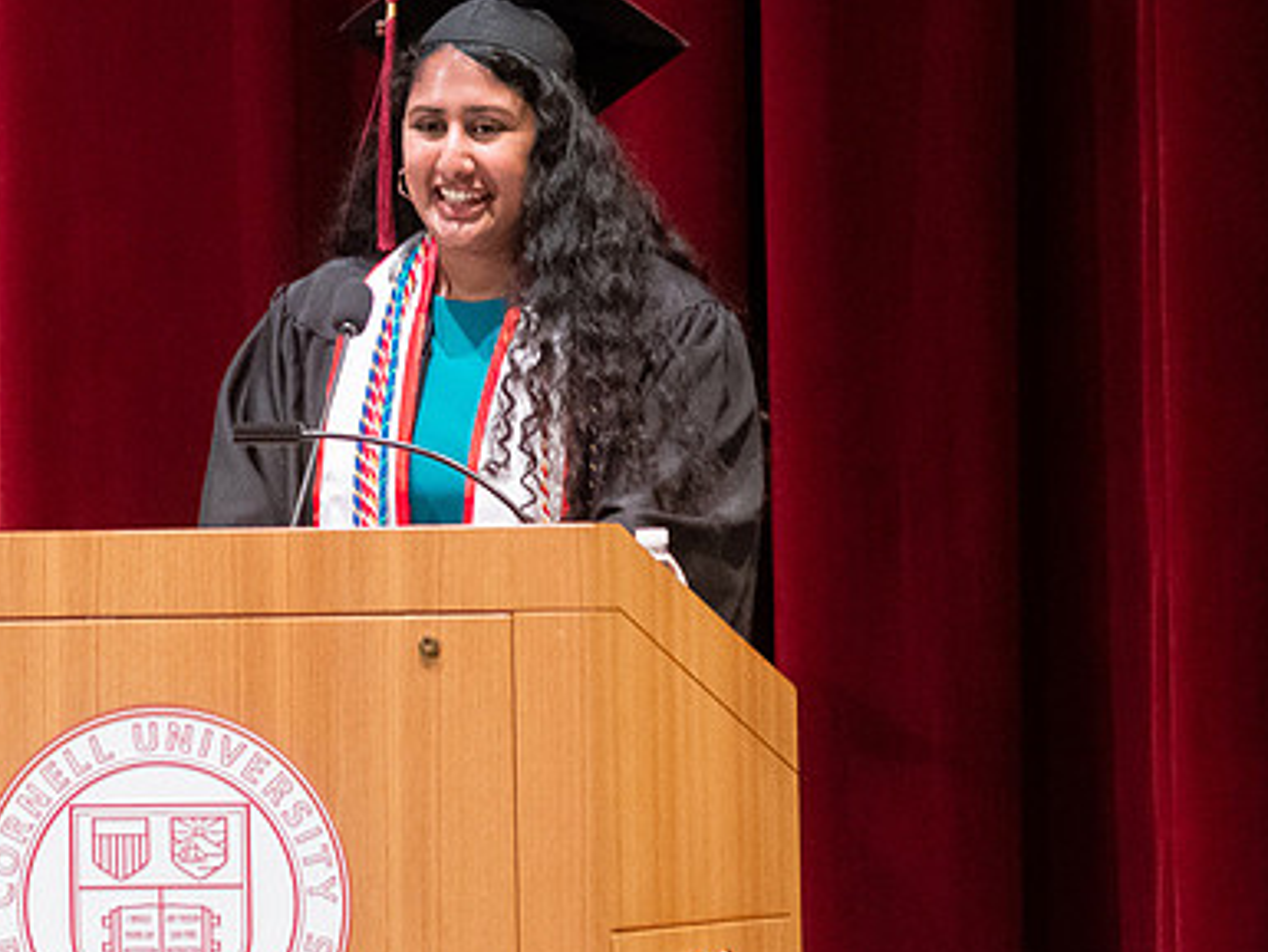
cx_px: 262
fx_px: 19530
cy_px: 307
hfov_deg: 3.7
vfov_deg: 2.8
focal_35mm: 533
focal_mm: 185
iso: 1600
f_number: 4.5
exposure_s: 1/125
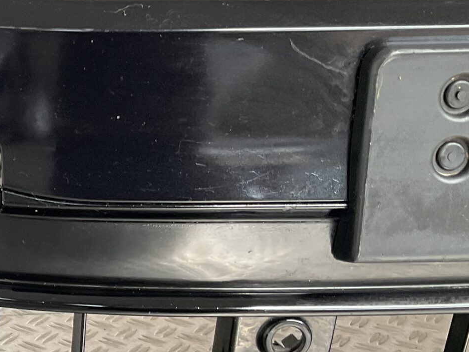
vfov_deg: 18.6
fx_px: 1070
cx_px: -82
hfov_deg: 22.9
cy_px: 209
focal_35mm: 79
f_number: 1.8
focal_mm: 3
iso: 40
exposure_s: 1/120
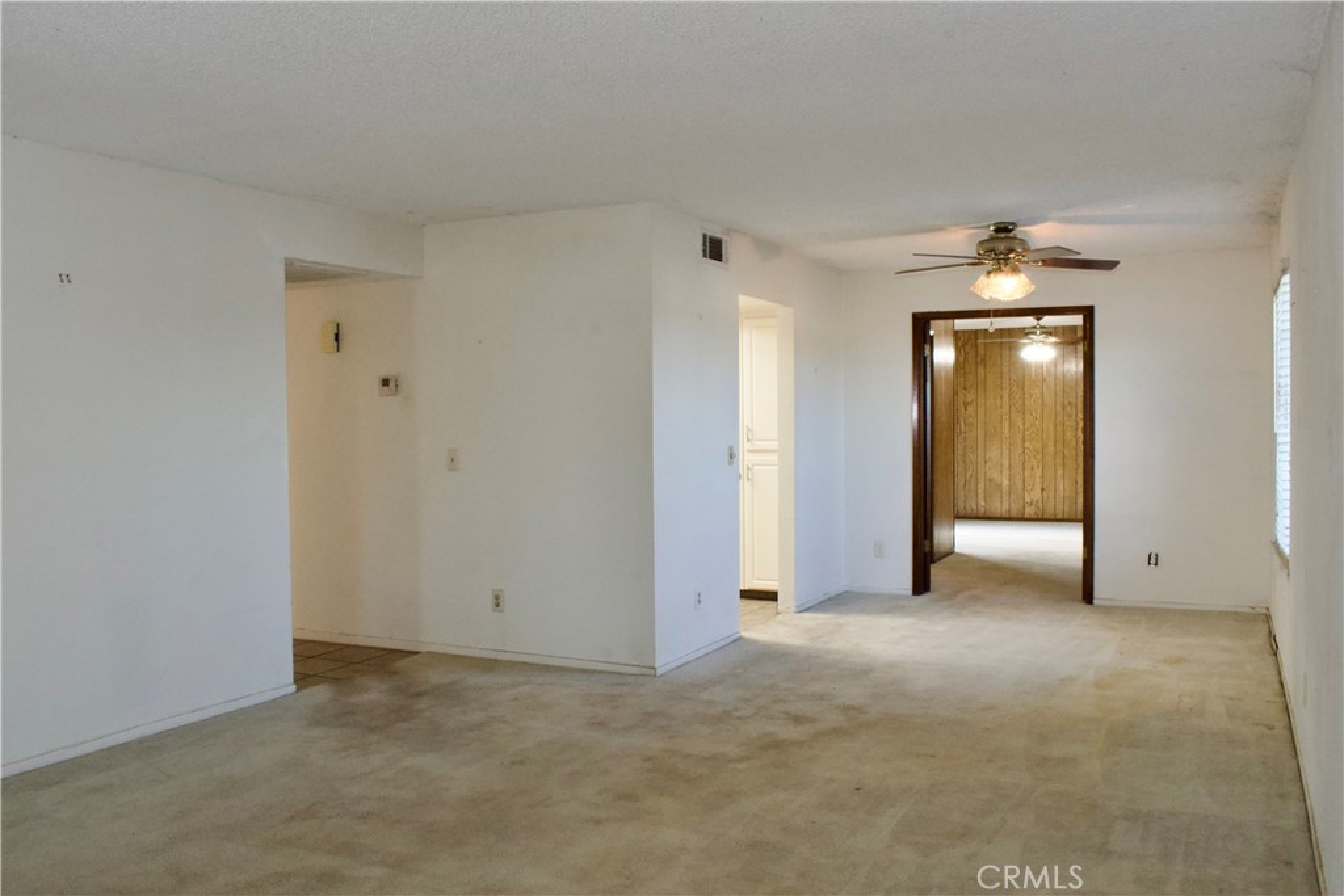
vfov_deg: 43.6
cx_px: 672
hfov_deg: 61.9
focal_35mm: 30
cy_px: 448
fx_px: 1120
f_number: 20
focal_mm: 20
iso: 1600
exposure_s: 1/13
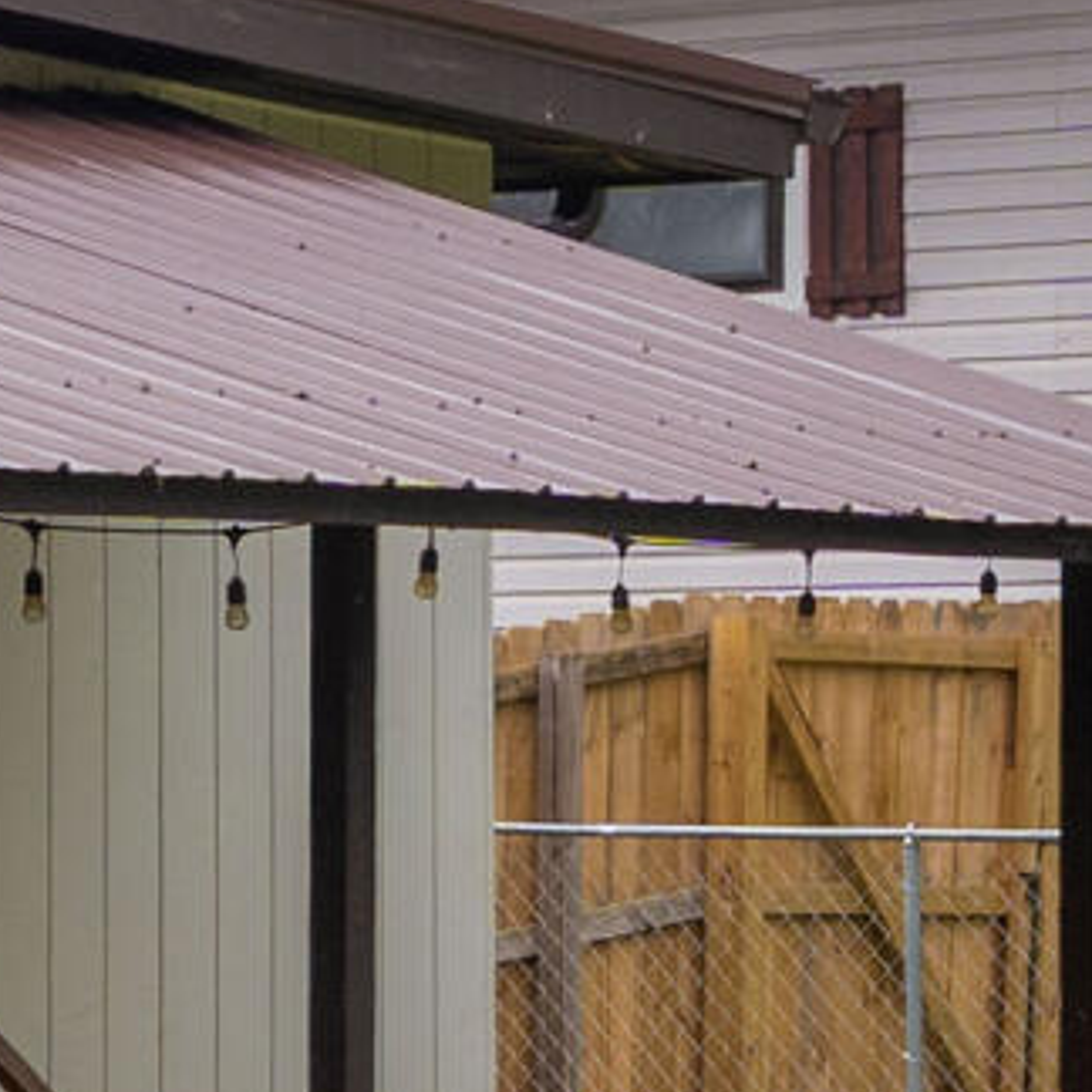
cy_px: 1035
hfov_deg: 6.4
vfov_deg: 7.2
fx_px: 8708
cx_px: -2437
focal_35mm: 244
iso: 320
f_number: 7.1
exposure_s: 1/400
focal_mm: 31
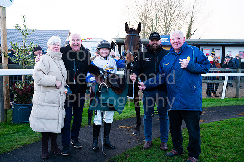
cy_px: 81
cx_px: 122
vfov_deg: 38.5
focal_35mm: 34
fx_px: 233
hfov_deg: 55.3
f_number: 4
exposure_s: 1/200
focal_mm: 33.5
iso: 800
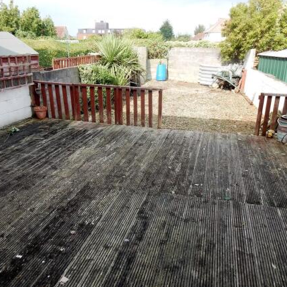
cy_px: 143
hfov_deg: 54.0
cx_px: 137
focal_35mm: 30
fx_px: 281
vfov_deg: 54.0
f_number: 3.7
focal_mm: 4.5
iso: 125
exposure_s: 1/320
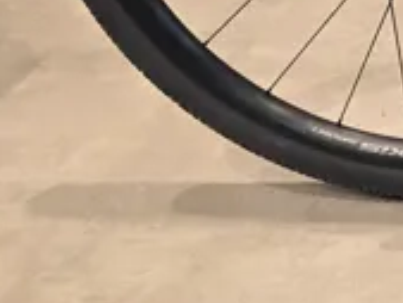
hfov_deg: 13.8
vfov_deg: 12.2
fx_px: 1270
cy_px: -284
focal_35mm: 109
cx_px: 913
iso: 100
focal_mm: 6.3
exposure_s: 1/50
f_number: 1.7
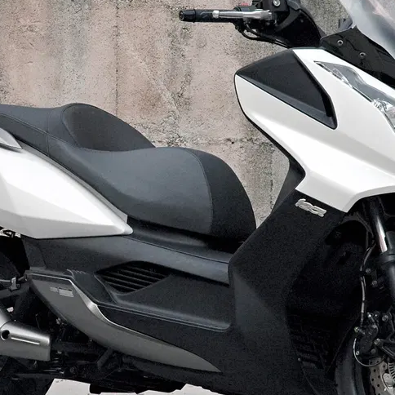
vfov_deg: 7.9
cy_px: 189
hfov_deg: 7.9
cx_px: 235
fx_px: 2853
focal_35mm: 221
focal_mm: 70
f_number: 8
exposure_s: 1/250
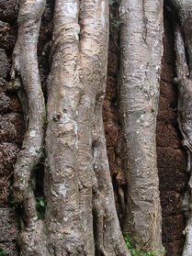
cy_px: 81
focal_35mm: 69
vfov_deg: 28.0
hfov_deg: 21.2
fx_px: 511
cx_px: 121
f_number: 3.2
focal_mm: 7.8
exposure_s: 1/314
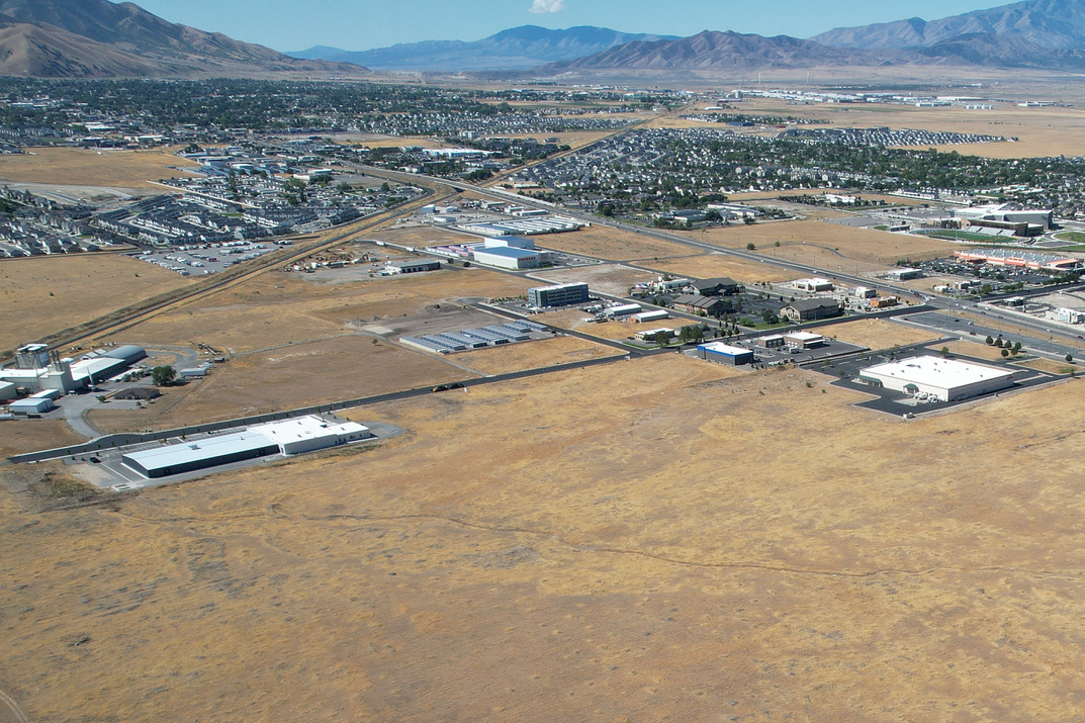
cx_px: 869
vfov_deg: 30.4
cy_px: 660
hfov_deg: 44.2
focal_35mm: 42
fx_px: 1266
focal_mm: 8.38
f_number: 2.8
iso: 100
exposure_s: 1/2000
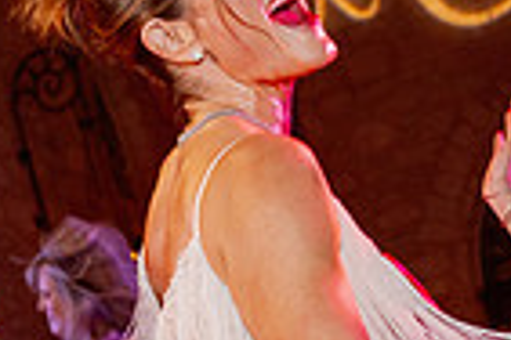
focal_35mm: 99
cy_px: 436
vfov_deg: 13.4
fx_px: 1405
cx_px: 301
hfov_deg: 20.6
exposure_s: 1/200
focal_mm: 24
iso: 1000
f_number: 3.5
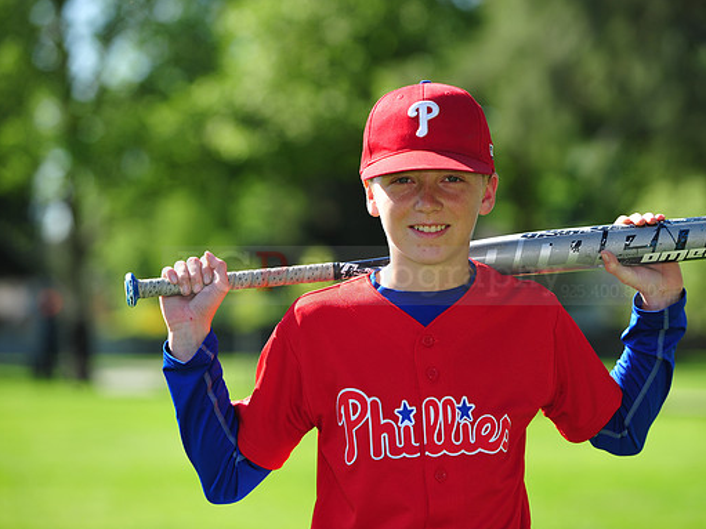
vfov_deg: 8.2
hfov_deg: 11.0
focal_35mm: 180
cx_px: 394
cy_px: 264
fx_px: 3670
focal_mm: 165
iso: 200
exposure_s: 1/640
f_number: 5
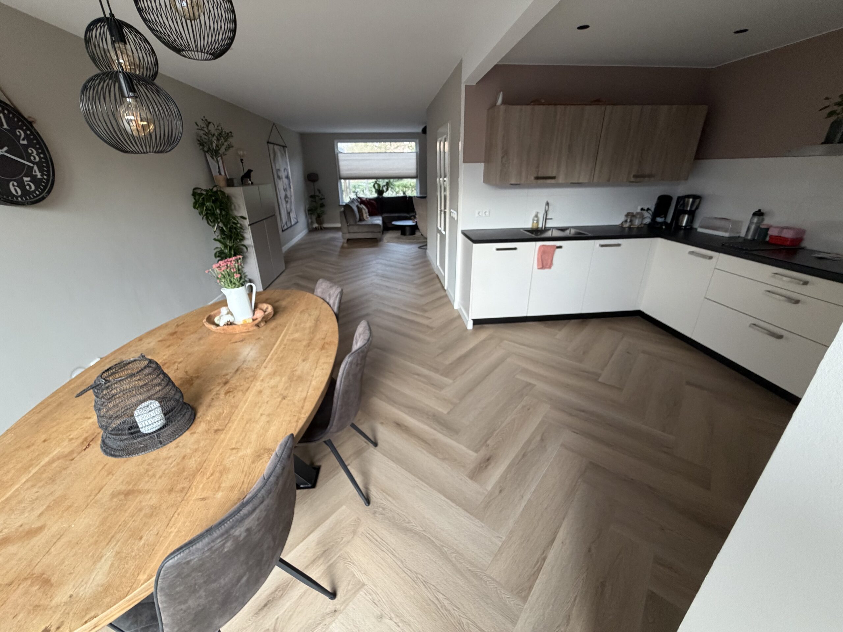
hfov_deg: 102.1
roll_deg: +1.2
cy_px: 316
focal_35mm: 14
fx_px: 341
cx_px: 422
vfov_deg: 85.7
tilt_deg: -23.2
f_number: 2.2
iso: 320
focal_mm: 2.22
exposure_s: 1/79
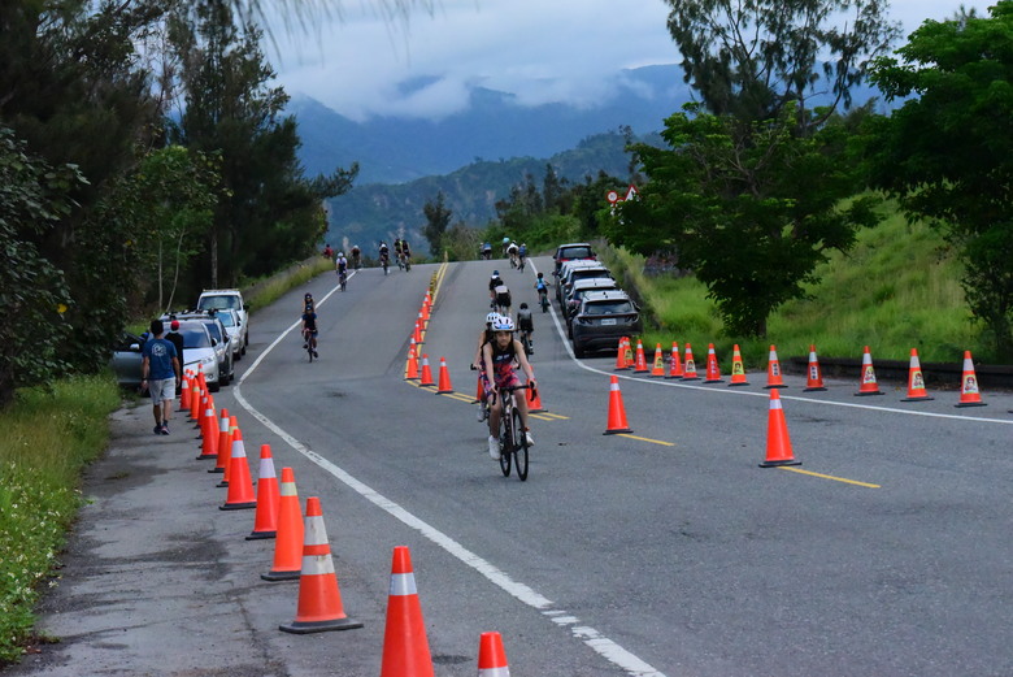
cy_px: 338
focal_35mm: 120
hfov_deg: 17.1
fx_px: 3378
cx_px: 506
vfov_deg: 11.4
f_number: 14
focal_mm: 120
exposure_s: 1/3200
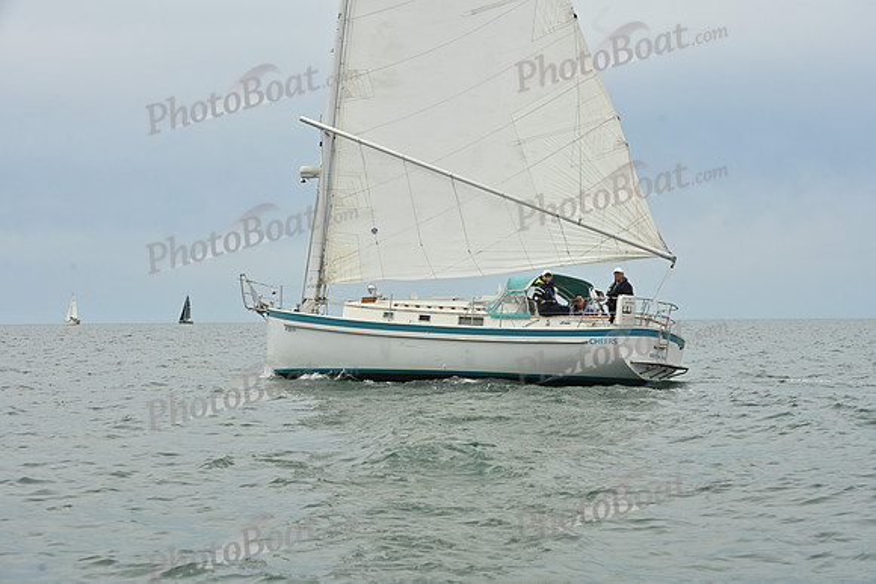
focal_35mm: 70
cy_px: 292
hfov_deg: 28.8
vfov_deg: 19.5
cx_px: 438
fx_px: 1704
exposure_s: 1/1250
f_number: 10
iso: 320
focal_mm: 70
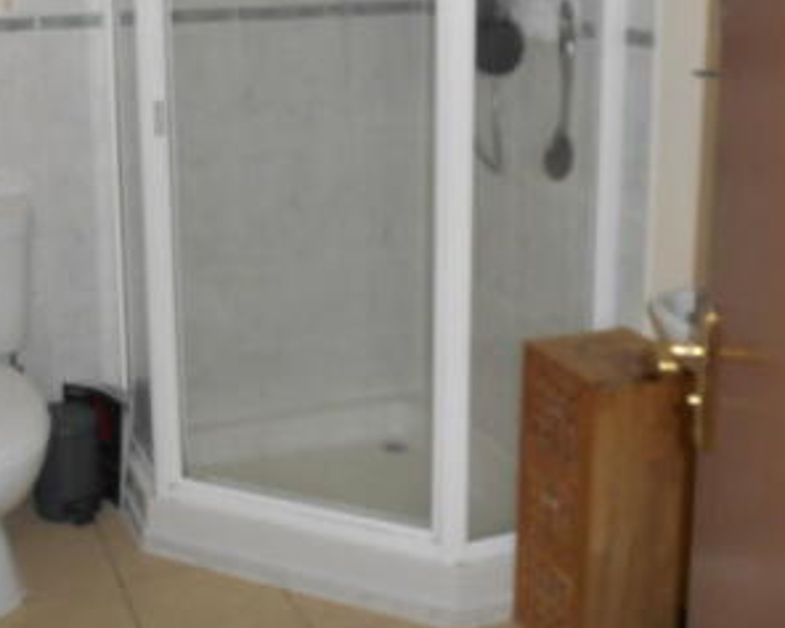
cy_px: 129
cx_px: 248
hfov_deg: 36.8
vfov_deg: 29.6
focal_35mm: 50
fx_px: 1162
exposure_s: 1/25
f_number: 3.4
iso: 200
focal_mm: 4.7
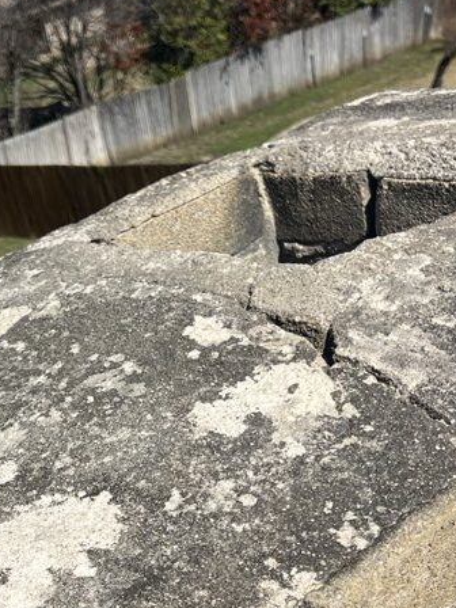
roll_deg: +22.5
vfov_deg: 32.3
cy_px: 490
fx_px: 1019
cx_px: -7
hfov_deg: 24.0
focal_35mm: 58
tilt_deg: -28.4
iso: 50
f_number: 1.5
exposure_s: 1/8696
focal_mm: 5.7
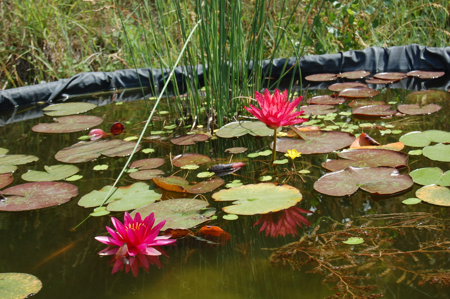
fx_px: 1030
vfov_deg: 16.5
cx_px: 225
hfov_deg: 24.6
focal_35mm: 82
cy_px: 150
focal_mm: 55
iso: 200
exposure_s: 1/250
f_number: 8
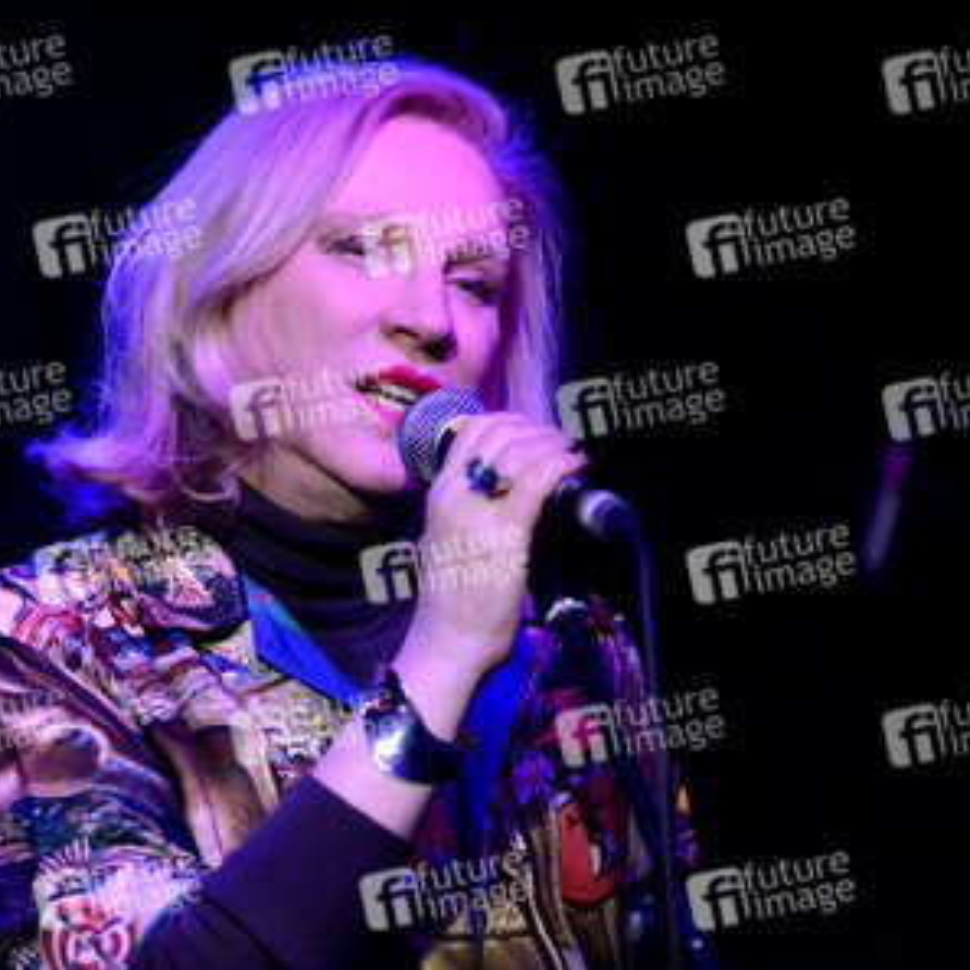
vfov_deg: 11.3
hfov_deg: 11.3
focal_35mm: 155
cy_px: 483
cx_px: 358
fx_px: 4914
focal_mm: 120
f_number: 2.8
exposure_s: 1/320
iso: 8063
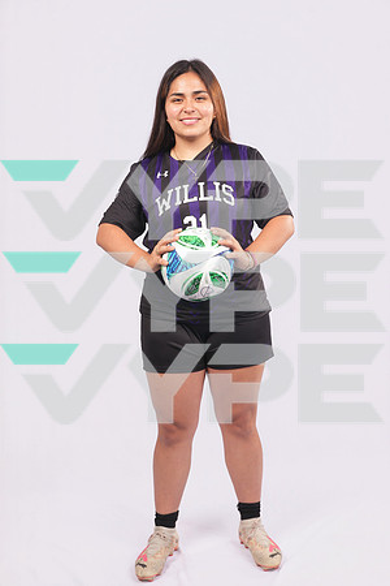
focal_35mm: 46
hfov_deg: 29.2
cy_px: 293
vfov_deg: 42.7
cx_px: 195
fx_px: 747
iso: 160
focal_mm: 46
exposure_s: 1/200
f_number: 7.1
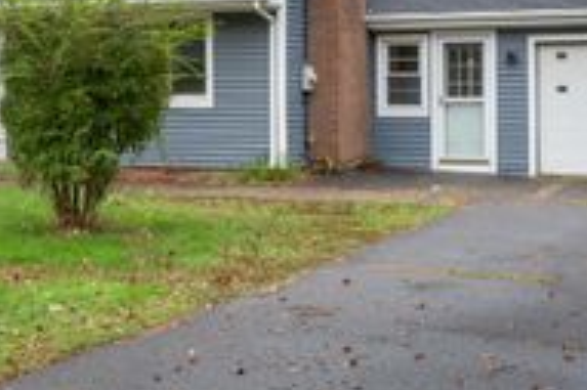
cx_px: 151
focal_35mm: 76
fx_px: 1238
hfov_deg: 26.4
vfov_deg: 17.8
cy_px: 78
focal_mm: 29
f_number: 11
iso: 1600
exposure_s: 1/125
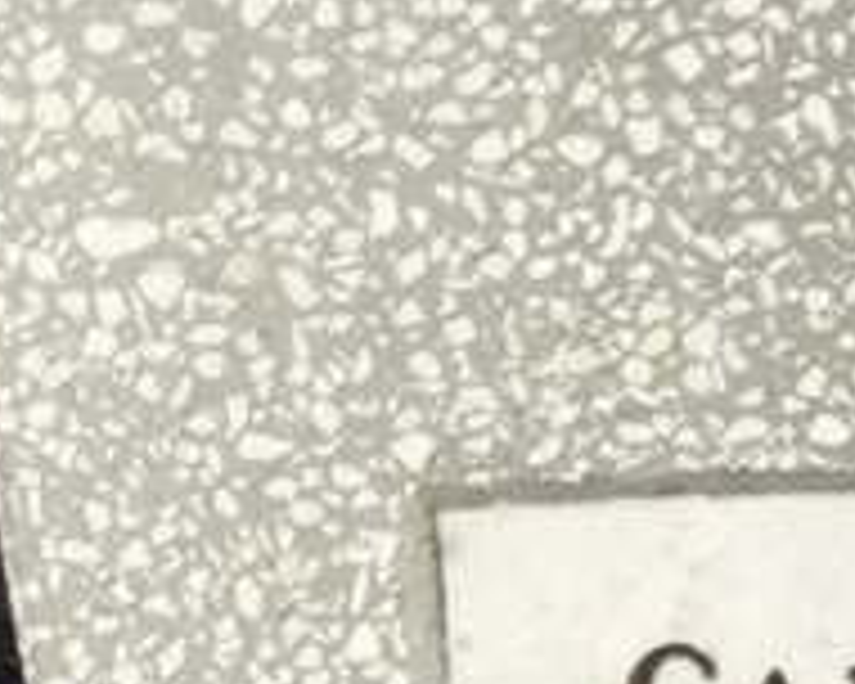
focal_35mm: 205
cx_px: 1010
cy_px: 1017
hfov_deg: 9.3
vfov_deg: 7.4
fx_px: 5187
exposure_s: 1/1297
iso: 50
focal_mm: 4.71
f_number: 1.7
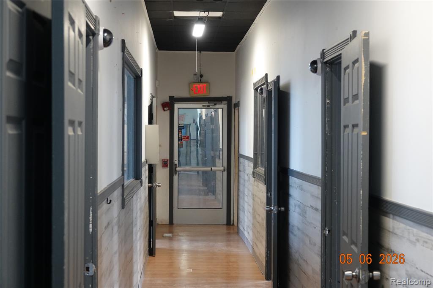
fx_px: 757
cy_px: 144
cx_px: 216
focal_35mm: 63
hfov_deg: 31.9
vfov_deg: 21.6
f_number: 3.5
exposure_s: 1/50
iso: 800
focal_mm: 23.09
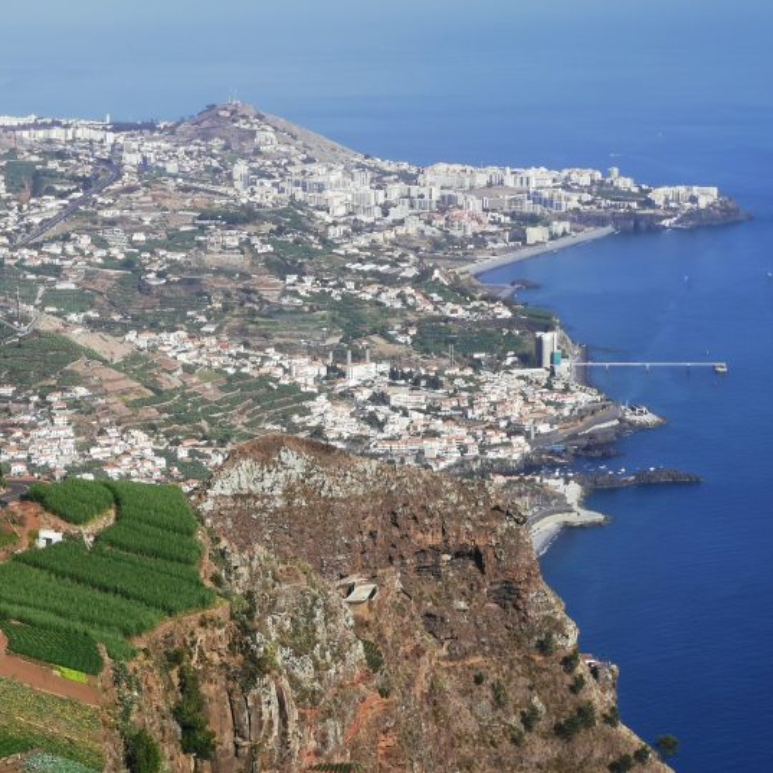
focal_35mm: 96
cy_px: 386
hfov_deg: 18.1
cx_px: 263
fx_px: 2425
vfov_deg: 18.1
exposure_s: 1/1681
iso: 50
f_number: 2.4
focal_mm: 7.48
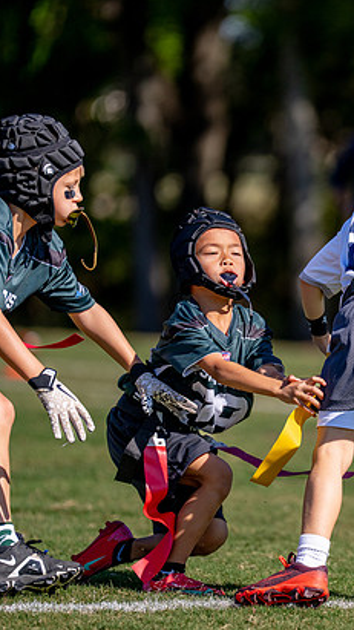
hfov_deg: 3.6
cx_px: 349
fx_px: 5594
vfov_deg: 6.4
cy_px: 307
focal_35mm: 335
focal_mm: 200
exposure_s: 1/5000
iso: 250
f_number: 2.8
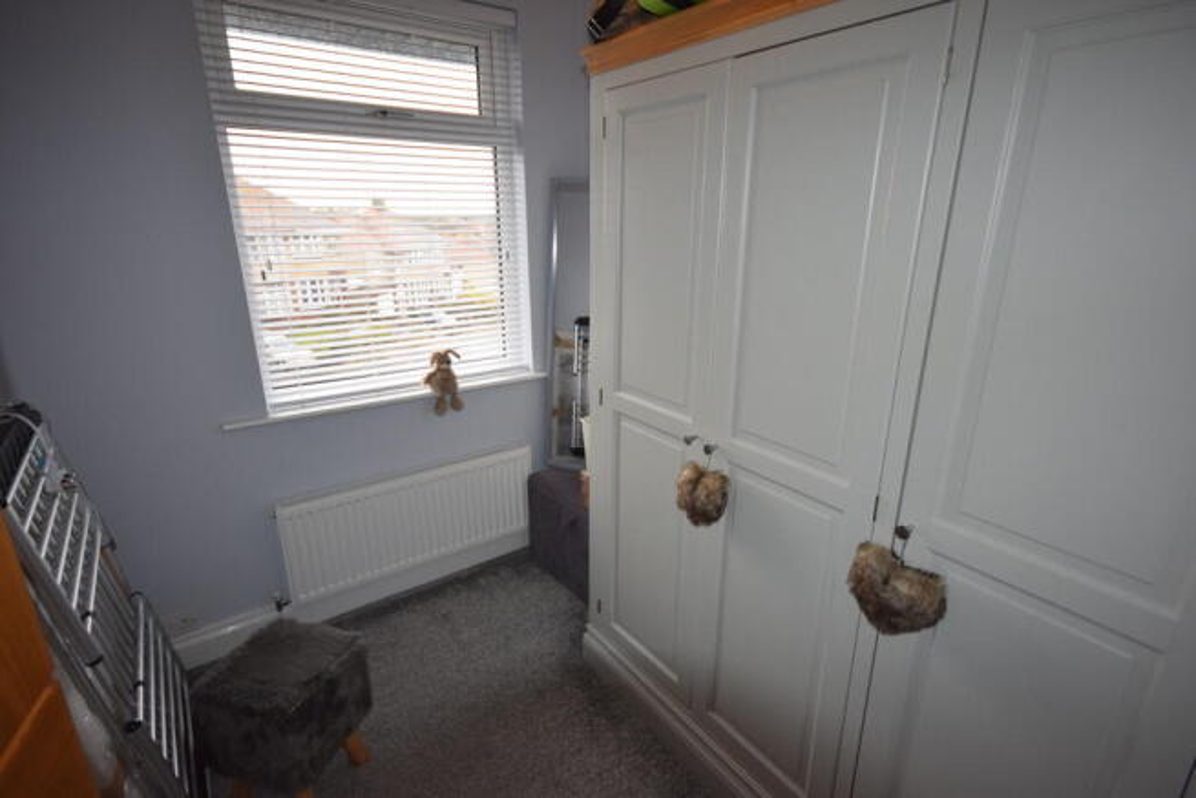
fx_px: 598
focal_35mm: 18
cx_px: 598
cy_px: 399
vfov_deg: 67.4
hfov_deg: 90.0
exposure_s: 1/100
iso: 800
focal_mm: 12
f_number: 5
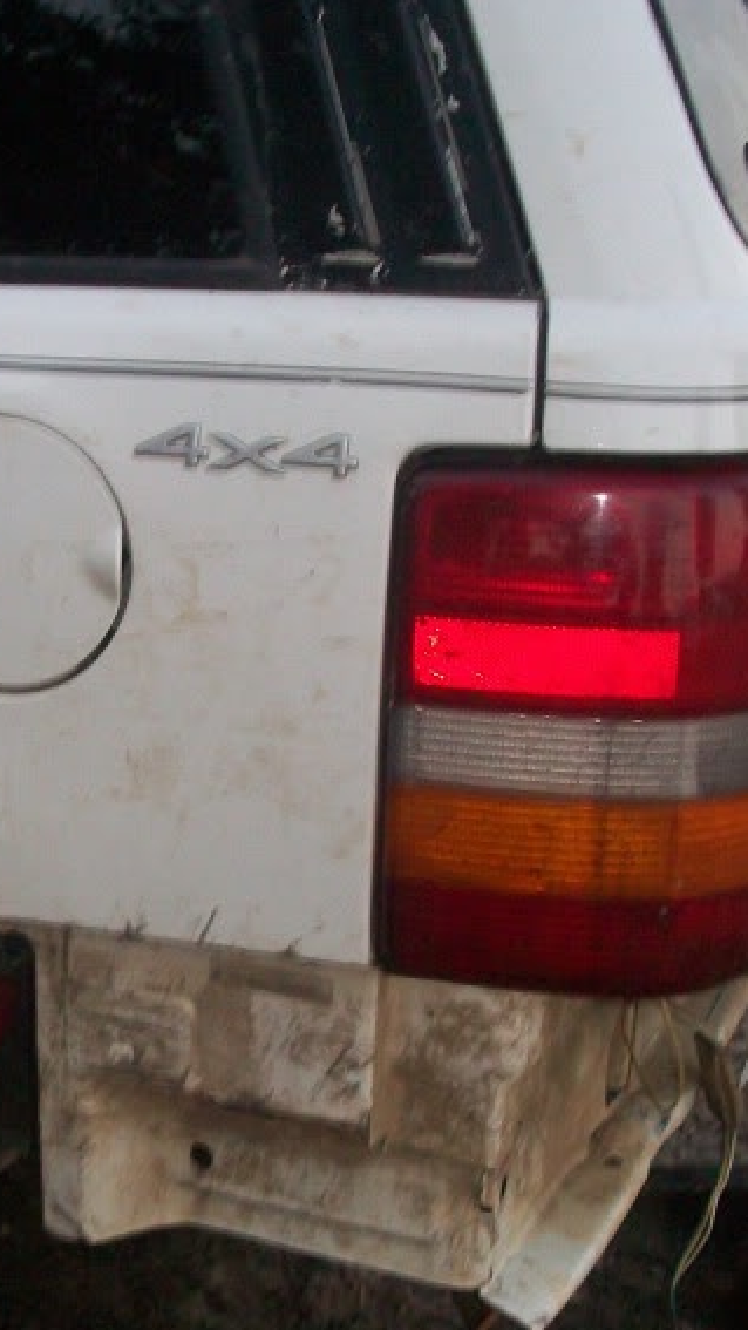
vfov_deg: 33.0
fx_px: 2221
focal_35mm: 63
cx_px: -35
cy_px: 896
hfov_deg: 18.5
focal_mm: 5.7
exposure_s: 1/30
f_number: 2.9
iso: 160
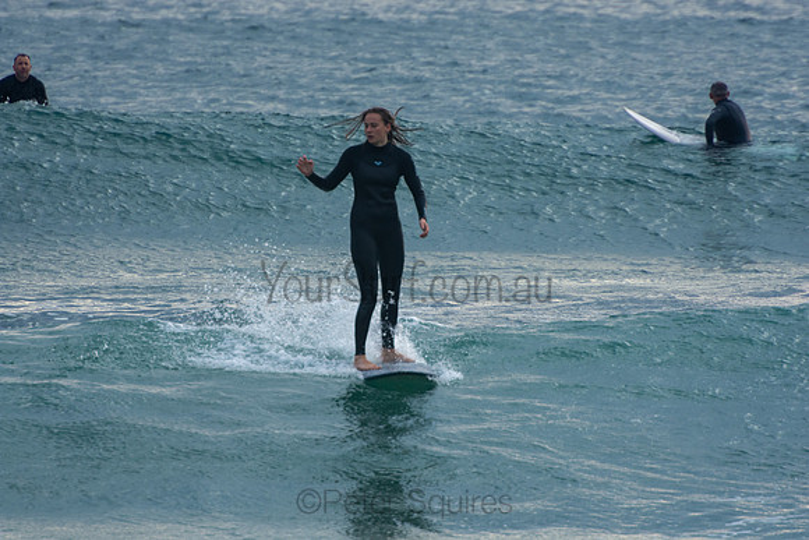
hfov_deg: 3.4
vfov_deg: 2.3
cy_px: 270
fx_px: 13486
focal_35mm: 600
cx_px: 404
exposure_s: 1/400
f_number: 5.6
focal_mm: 400
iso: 360
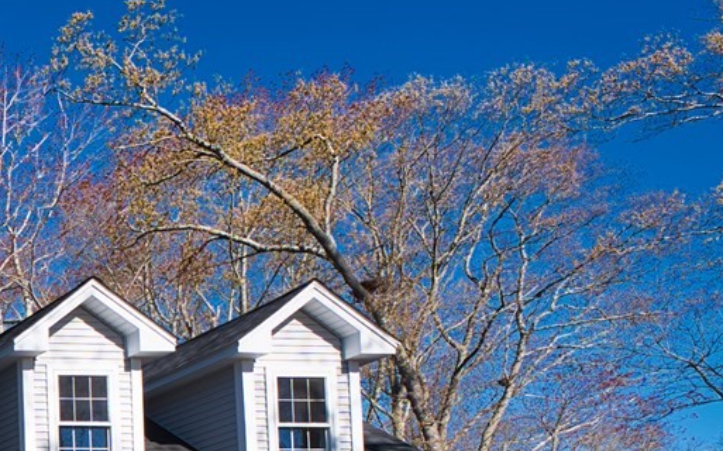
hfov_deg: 20.9
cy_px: 676
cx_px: -637
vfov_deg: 19.7
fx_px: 1123
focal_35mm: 57
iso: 100
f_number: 5.6
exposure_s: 1/400
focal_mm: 14
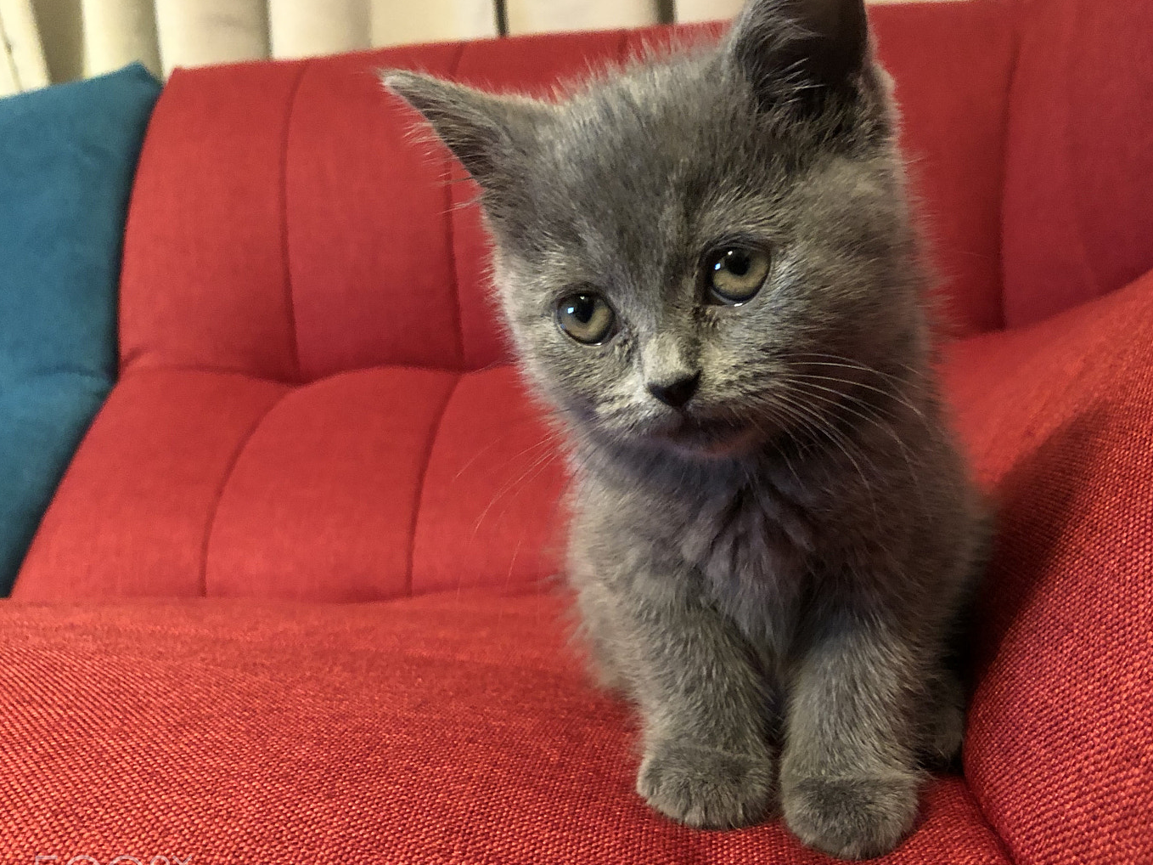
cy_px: 477
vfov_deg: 42.9
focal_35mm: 33
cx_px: 661
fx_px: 1099
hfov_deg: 55.1
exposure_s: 1/4
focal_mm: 3.99
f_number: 1.8
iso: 160
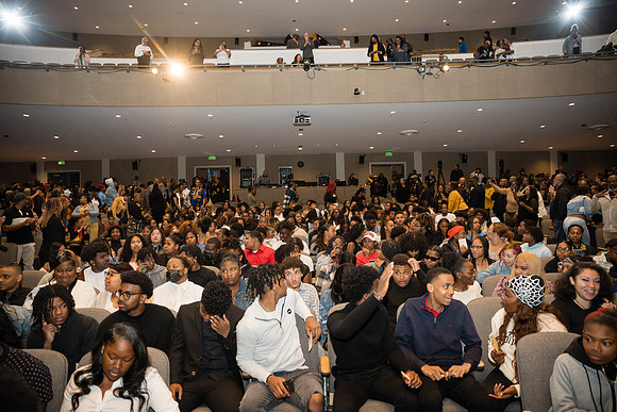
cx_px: 308
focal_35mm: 24
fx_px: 411
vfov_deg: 53.2
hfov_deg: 73.7
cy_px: 206
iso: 640
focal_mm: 24
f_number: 2.8
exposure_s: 1/250
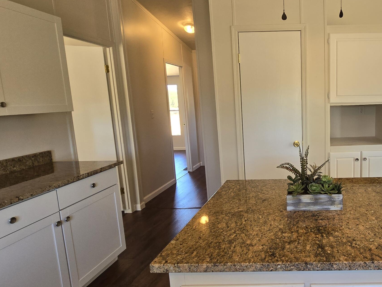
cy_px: 136
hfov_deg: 67.6
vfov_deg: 58.8
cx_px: 300
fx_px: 254
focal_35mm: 23
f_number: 2.2
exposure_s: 1/60
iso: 64
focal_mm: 2.2
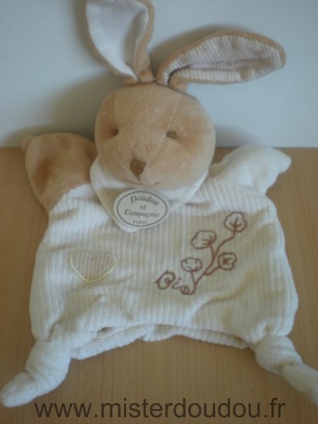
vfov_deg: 47.9
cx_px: 159
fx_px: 478
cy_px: 207
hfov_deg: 36.8
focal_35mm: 39
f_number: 3.1
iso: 200
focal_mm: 6.3
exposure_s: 1/48.3
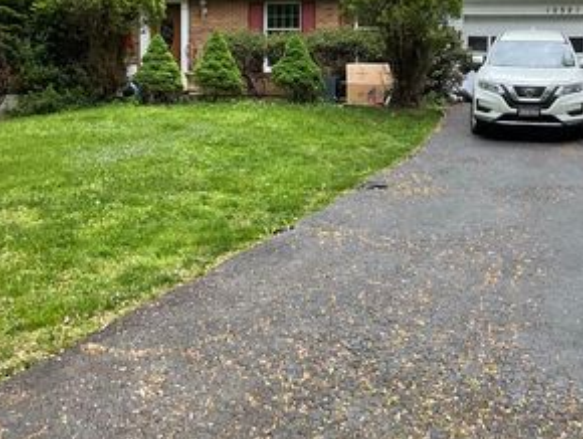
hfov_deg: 38.0
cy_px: 82
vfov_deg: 28.5
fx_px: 843
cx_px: 356
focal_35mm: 50
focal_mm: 3
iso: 20
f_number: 1.8
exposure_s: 1/120
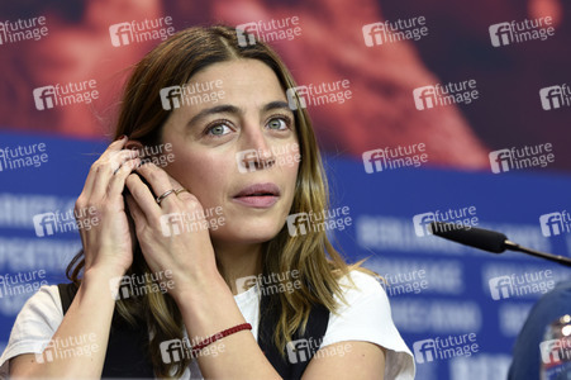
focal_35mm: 183
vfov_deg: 7.5
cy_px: 190
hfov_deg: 11.2
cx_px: 286
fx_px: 2900
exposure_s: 1/250
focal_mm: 122
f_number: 3.5
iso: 640
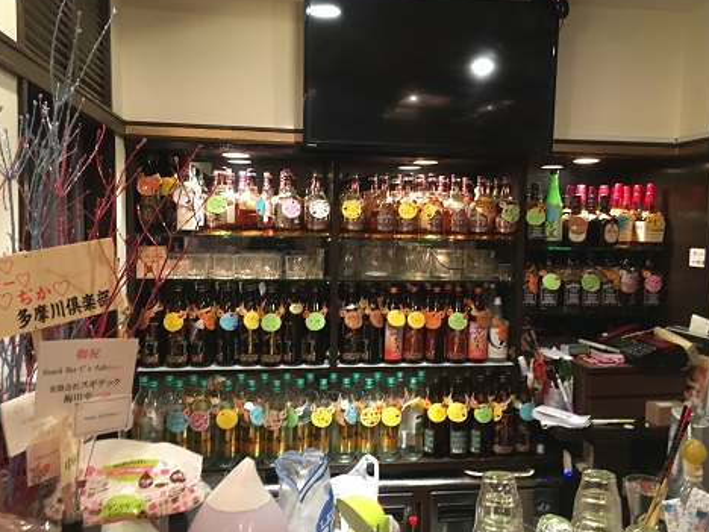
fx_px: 635
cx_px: 368
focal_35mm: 31
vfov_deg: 45.4
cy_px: 263
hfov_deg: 58.3
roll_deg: +0.3
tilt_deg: -1.3
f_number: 2.2
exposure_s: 1/24
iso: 200
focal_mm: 4.15
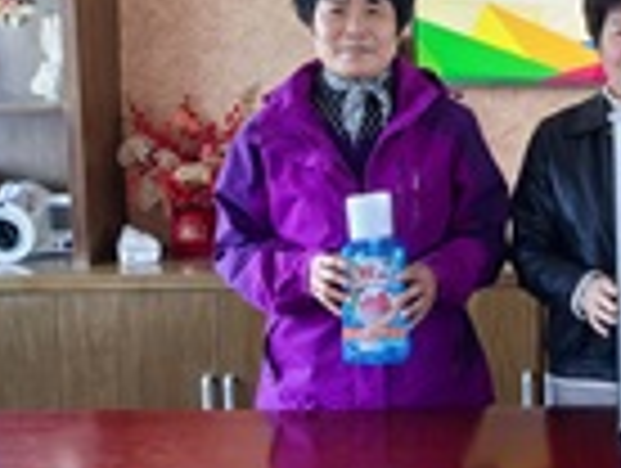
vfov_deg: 18.5
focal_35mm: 80
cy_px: 218
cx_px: 632
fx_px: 1438
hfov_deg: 23.3
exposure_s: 1/50
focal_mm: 6.98
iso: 400
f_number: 4
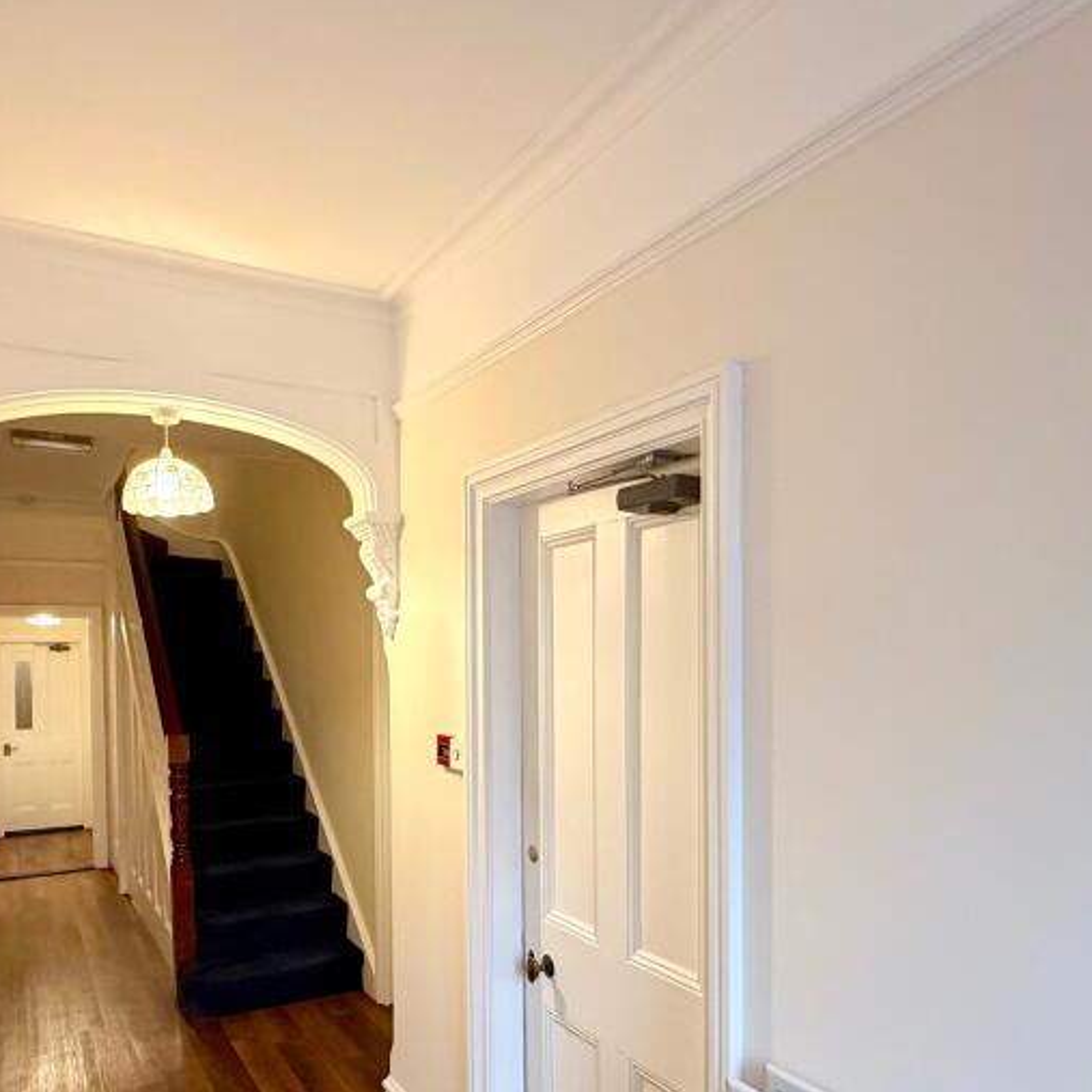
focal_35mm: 25
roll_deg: +0.6
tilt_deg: -1.7
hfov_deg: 62.8
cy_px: 681
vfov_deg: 62.1
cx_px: 495
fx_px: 892
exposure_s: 1/50
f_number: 2.2
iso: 320
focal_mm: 2.22
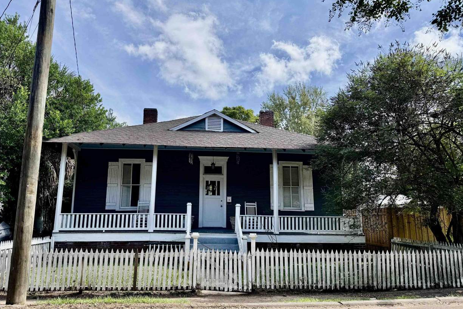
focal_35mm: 26
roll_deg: -0.8
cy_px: 156
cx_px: 224
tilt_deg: +10.1
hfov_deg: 69.4
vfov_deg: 49.5
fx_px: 334
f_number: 1.78
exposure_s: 1/3759
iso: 80
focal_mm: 6.76
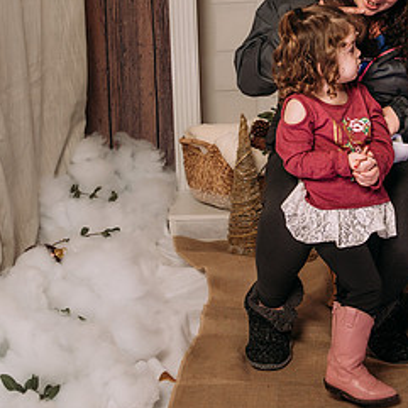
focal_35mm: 78
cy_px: 128
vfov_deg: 22.1
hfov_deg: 21.7
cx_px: 366
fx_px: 1040
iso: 100
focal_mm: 35
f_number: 5.6
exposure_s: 1/100
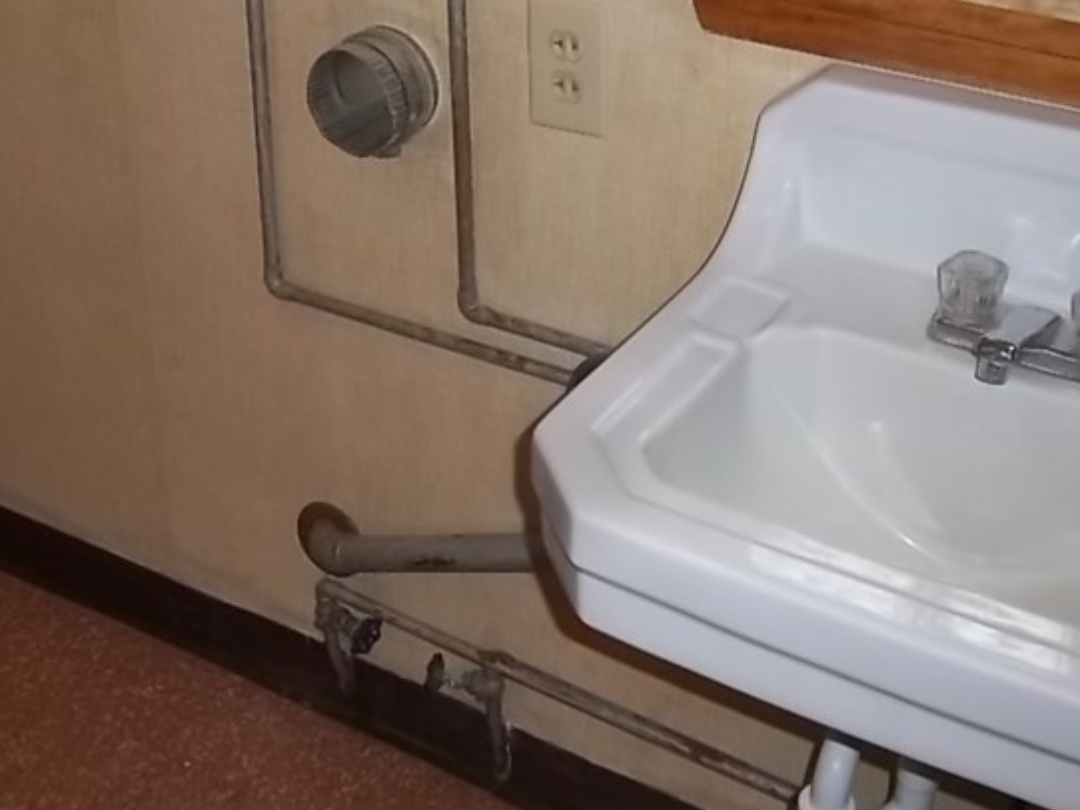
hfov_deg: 36.1
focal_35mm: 53
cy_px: 407
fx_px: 1654
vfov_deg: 27.5
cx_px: 483
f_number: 3.5
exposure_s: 1/30
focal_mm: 5.05
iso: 64
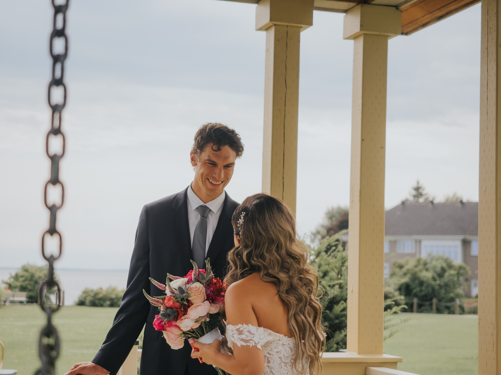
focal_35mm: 72
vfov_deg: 20.4
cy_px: 188
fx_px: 1042
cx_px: 250
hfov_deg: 27.0
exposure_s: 1/1600
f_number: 2.8
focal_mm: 36
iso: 200
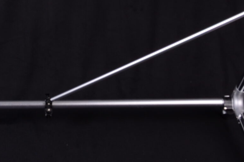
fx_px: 812
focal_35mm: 120
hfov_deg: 16.7
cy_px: -13
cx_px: 2
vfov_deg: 11.2
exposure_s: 1/200
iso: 200
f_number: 13
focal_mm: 24
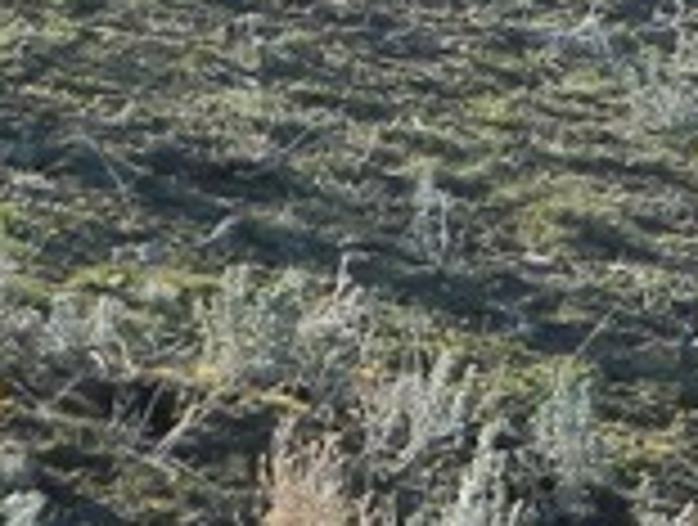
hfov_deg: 7.1
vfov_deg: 5.4
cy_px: -427
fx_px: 5457
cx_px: 1324
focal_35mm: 270
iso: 80
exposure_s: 1/400
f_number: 3.5
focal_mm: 7.3
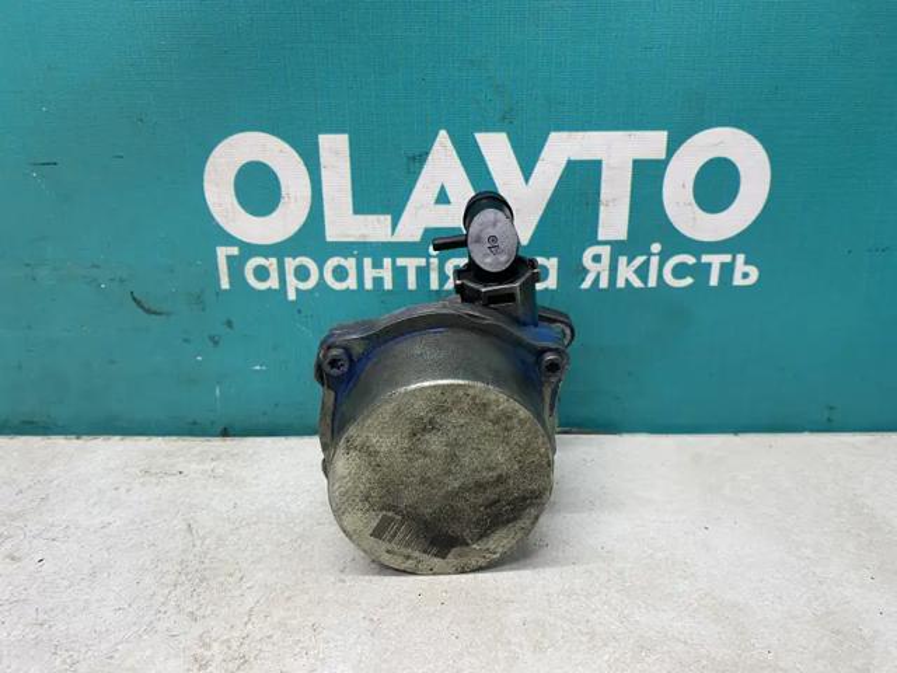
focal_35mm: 26
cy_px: 336
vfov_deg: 53.1
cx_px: 448
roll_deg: +1.4
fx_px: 674
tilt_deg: -19.8
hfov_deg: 67.3
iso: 80
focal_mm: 4.25
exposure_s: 1/50
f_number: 1.8
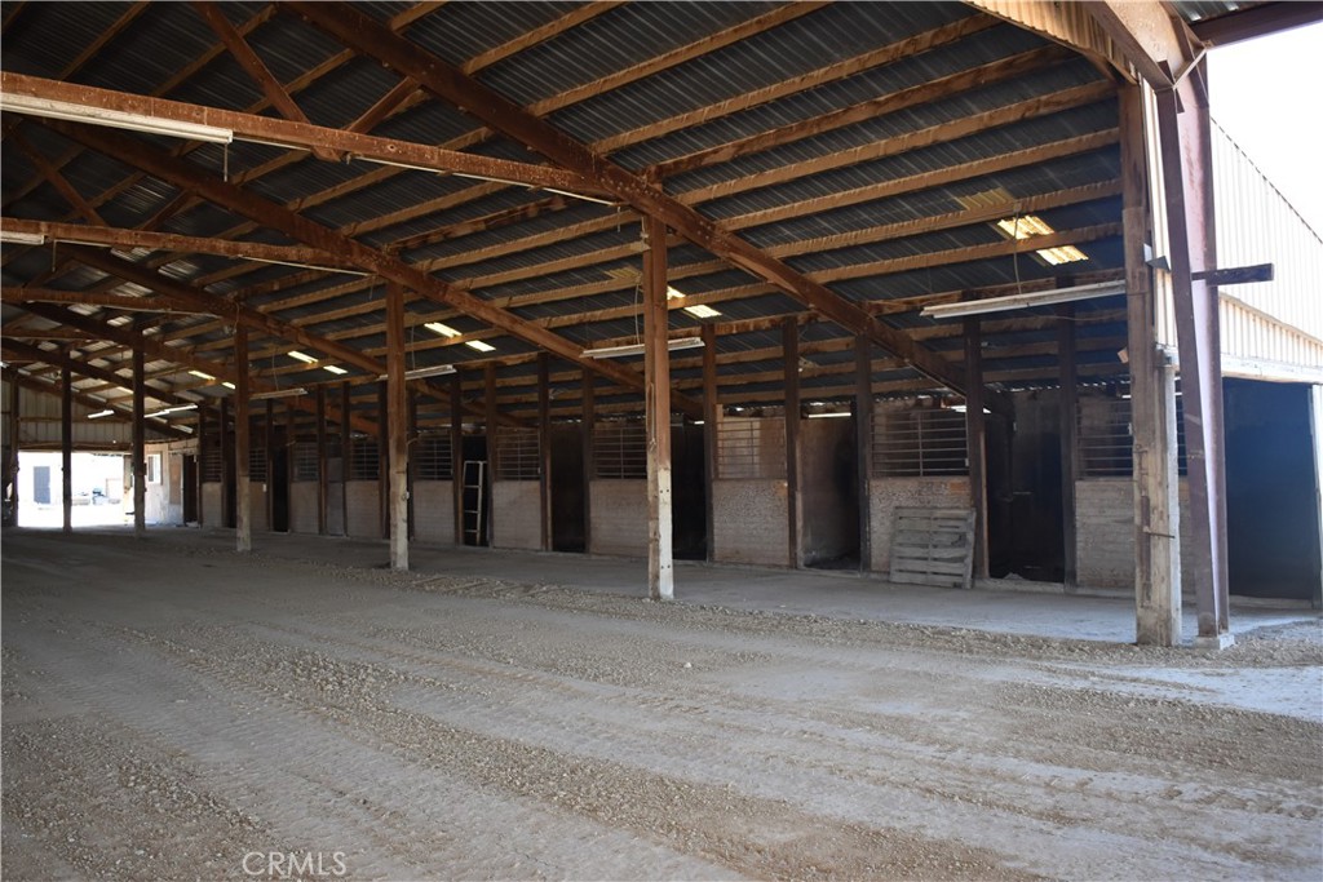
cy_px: 441
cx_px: 662
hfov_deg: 57.2
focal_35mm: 33
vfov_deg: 40.0
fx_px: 1213
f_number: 3.8
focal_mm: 22
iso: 800
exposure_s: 1/200
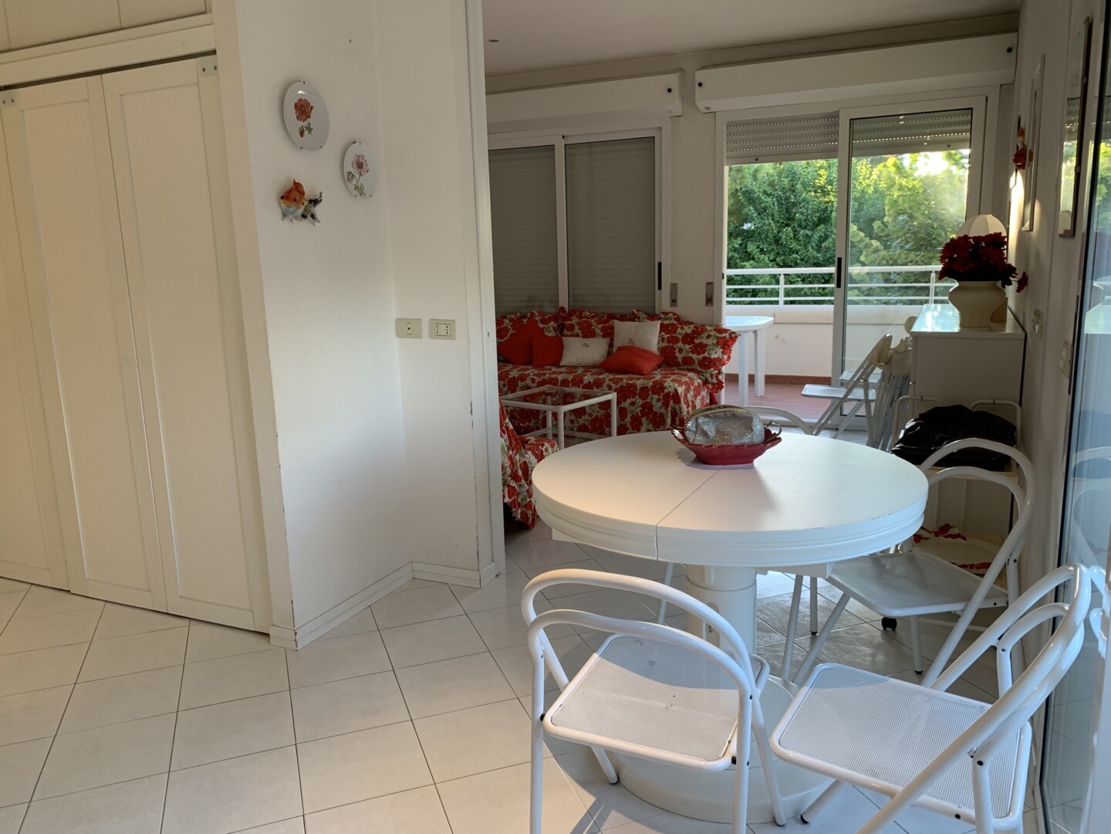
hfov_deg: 67.3
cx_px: 556
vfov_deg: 53.1
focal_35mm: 26
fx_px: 834
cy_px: 417
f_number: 1.8
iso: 80
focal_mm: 4.25
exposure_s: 1/100
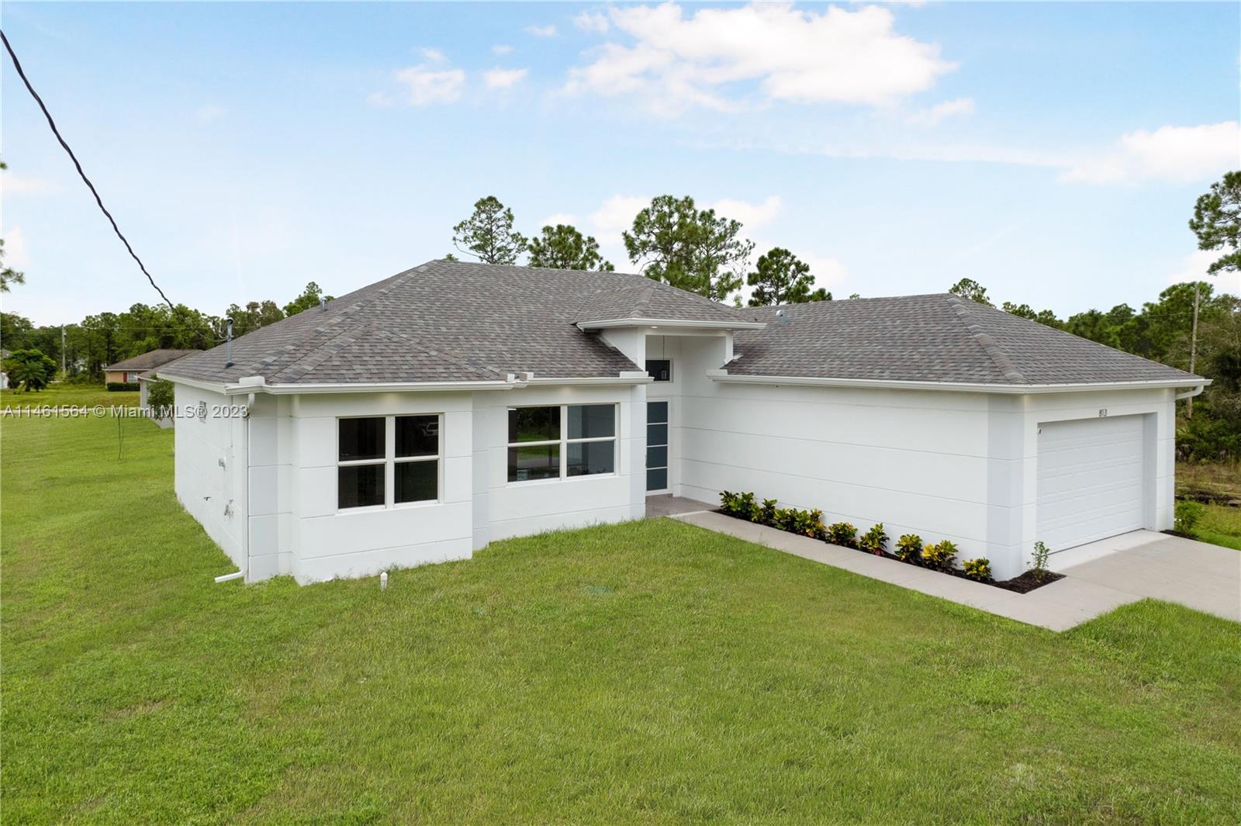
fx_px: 758
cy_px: 413
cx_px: 620
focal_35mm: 22
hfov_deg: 78.6
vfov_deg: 57.2
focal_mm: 8.38
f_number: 2.8
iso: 100
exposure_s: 1/2000
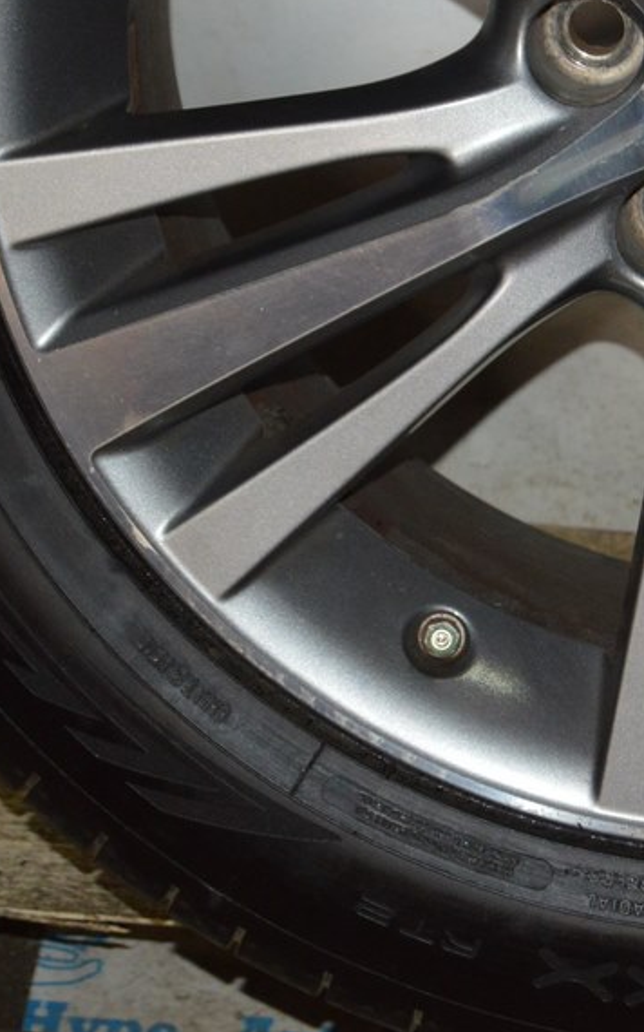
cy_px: 432
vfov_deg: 13.9
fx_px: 4240
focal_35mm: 151
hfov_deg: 8.6
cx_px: 675
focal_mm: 55
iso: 1400
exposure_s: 1/60
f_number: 5.6
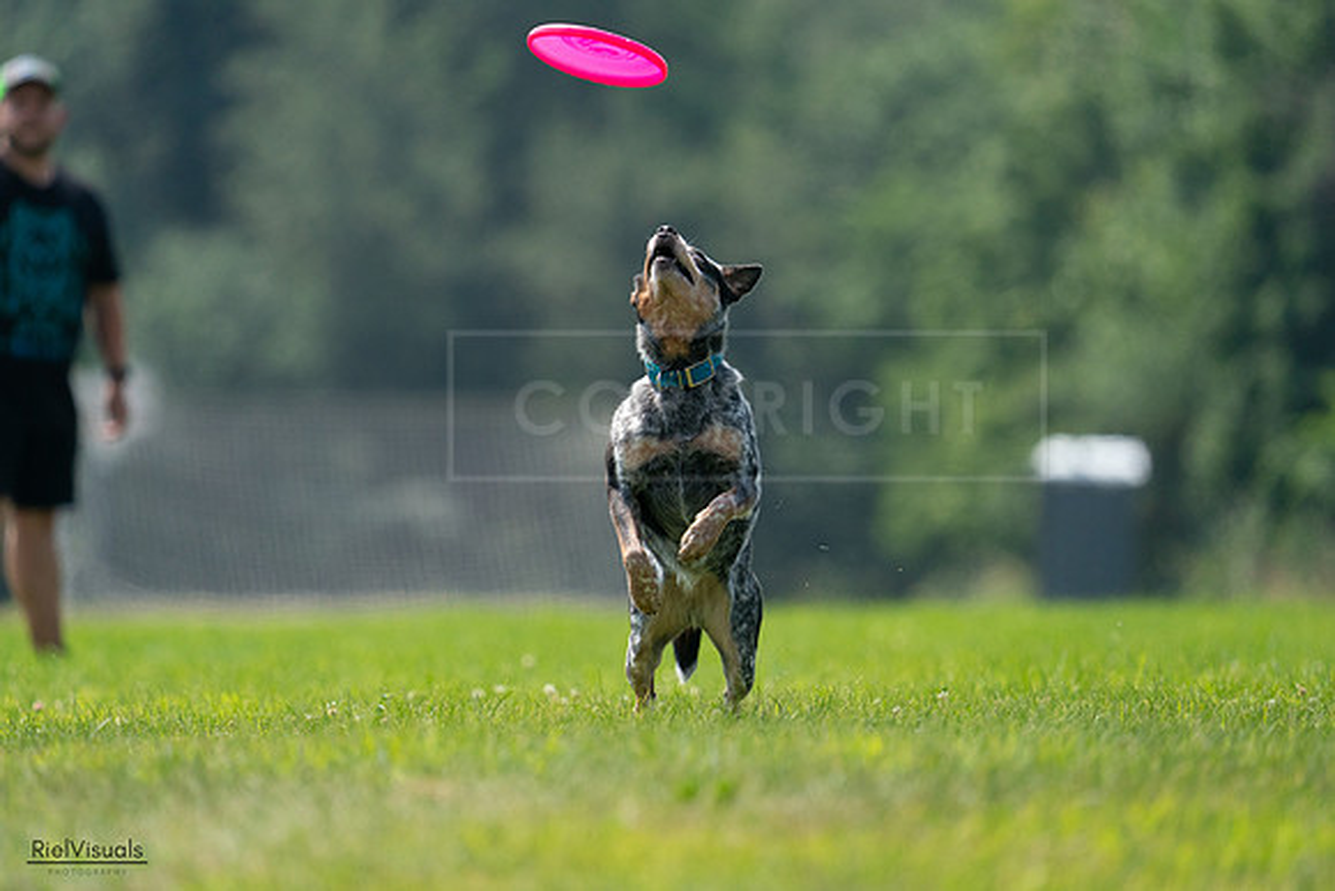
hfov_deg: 4.2
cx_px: 668
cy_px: 446
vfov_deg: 2.8
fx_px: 18397
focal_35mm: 496
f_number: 6.3
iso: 1600
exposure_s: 1/4000
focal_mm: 496
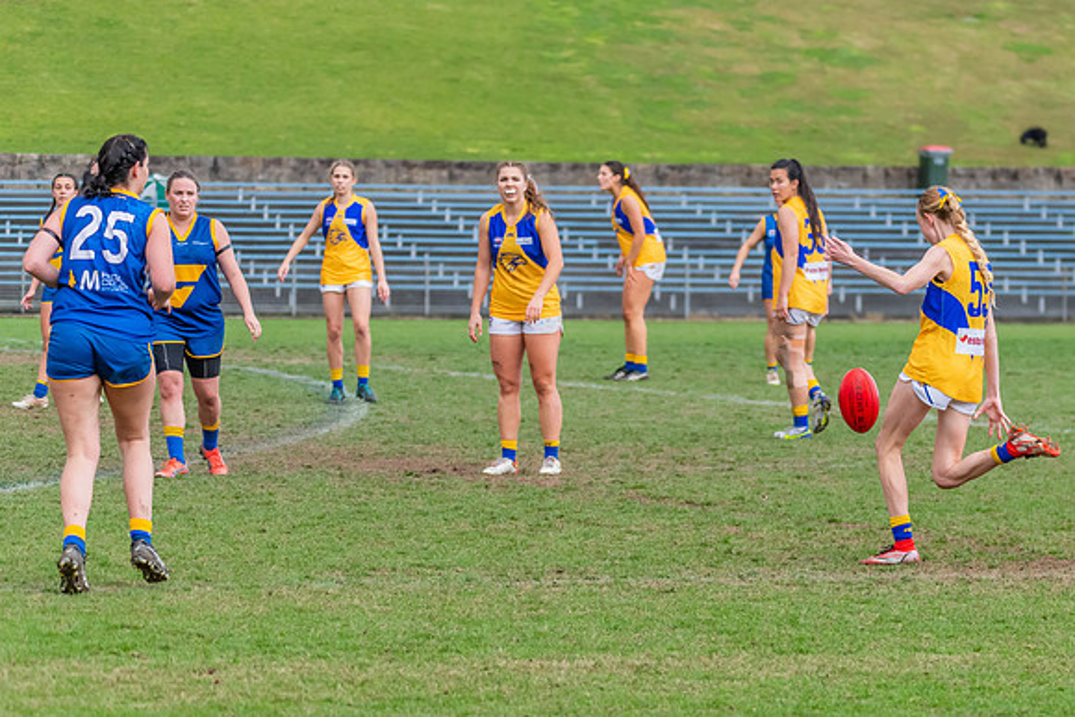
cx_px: 856
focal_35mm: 239
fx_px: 7133
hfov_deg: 8.6
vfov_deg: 5.8
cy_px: 404
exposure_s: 1/1600
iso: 1100
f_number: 5
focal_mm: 150
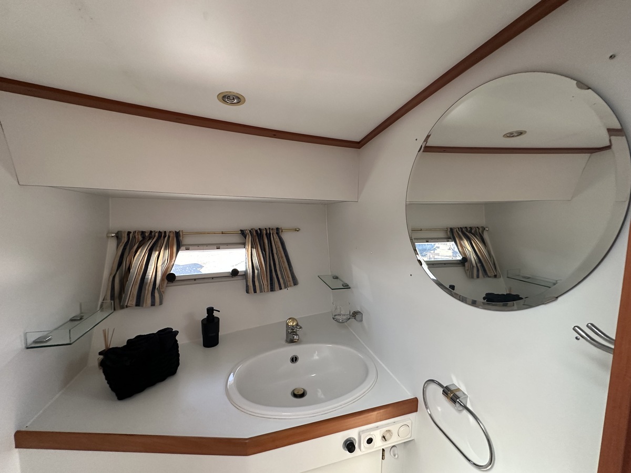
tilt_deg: -6.1
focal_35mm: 14
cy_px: 236
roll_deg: -0.3
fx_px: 255
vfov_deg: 85.7
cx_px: 316
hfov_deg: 102.1
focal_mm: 2.22
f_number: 2.2
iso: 320
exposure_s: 1/86
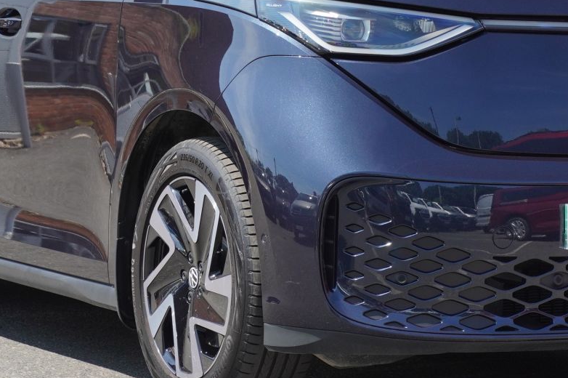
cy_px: 92
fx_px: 2081
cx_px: 346
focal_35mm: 132
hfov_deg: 15.5
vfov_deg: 10.3
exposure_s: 1/640
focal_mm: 43
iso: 400
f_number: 5.6
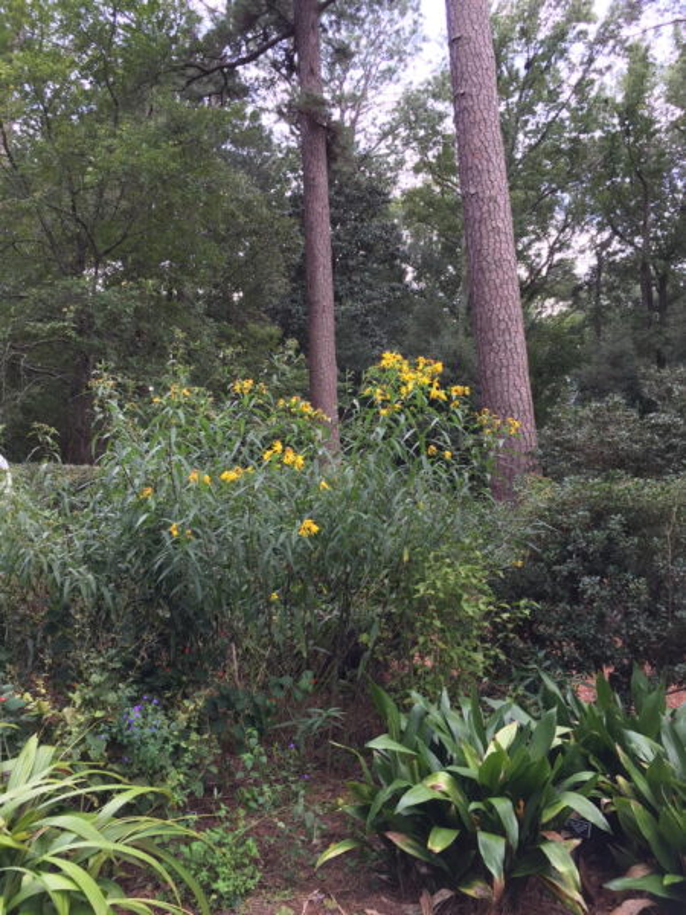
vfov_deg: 61.7
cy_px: 458
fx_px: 766
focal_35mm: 29
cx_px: 343
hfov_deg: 48.2
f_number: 2.2
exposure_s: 1/121
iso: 32
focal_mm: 4.15
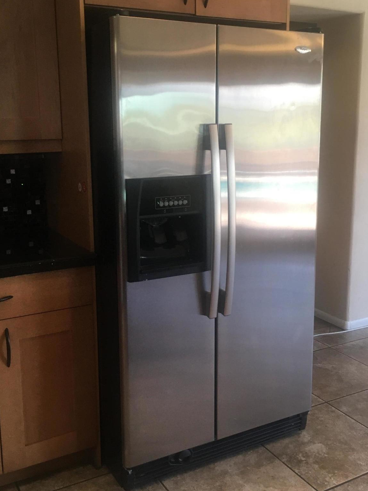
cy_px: 227
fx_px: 538
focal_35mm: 38
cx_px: 179
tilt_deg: -11.7
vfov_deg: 48.9
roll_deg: -0.1
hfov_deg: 37.7
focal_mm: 4.15
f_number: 2.2
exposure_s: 1/30
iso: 40
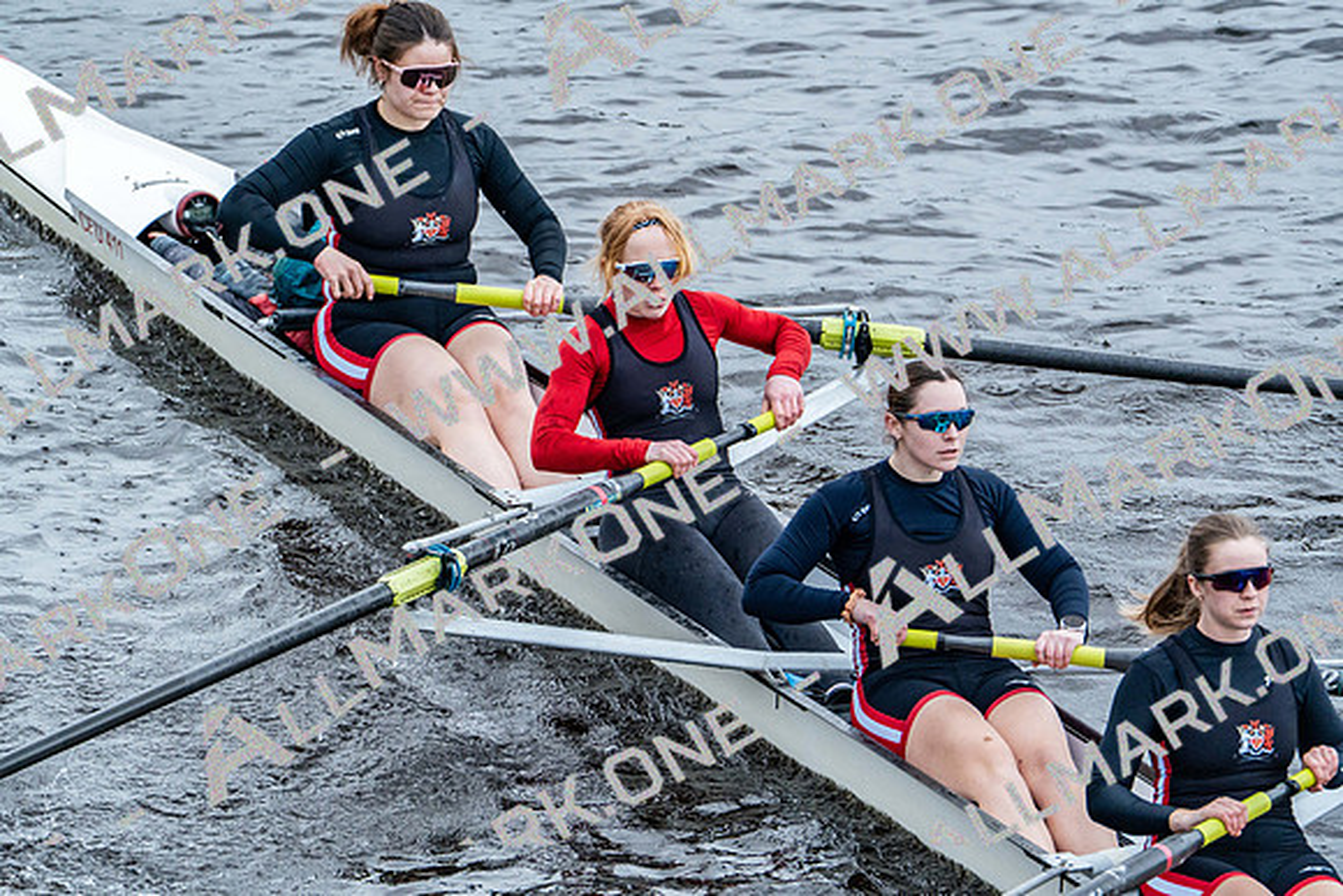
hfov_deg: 3.6
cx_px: 672
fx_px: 21492
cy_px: 448
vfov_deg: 2.4
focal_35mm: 576
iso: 3200
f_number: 6.3
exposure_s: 1/1000
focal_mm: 576
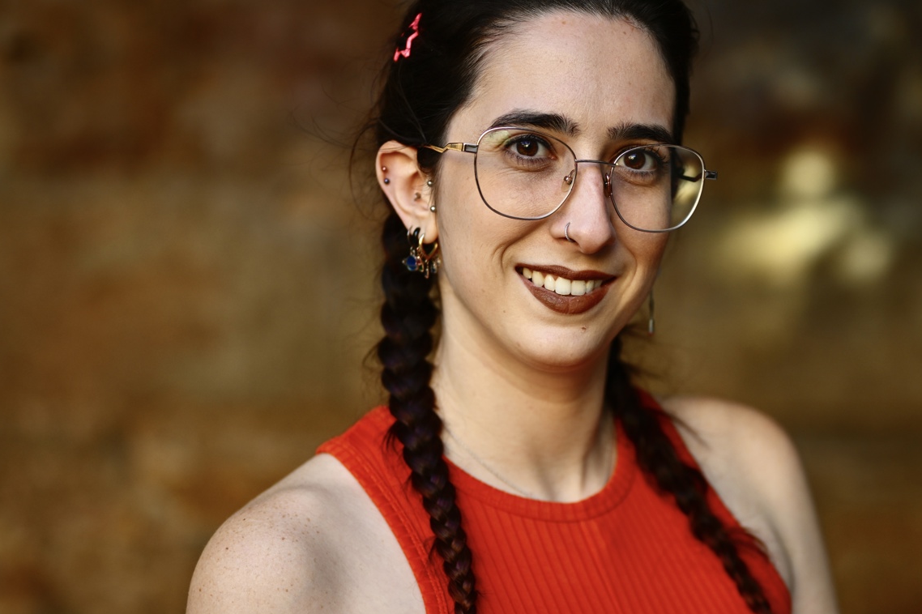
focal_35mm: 90
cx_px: 677
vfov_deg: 15.2
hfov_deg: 22.4
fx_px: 2304
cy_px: 410
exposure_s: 1/250
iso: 64
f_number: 1.8
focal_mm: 50
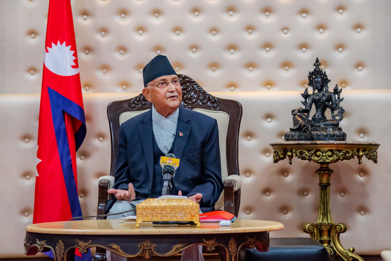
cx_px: 196
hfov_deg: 23.6
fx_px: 934
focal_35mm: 86
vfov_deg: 15.9
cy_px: 130
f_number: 4
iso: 800
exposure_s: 1/80
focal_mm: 86
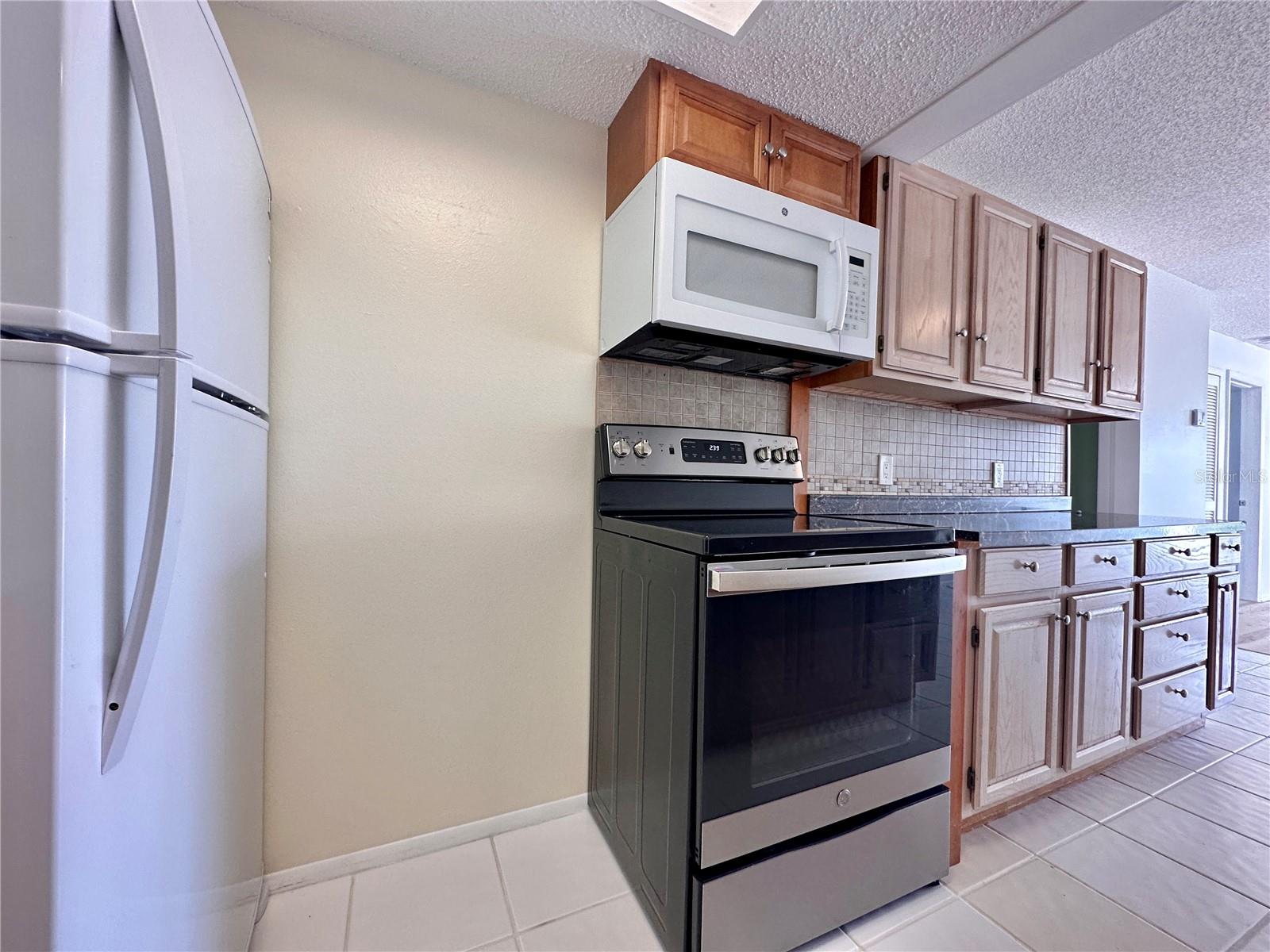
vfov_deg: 85.7
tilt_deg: -0.2
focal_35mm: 14
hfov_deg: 102.1
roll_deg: -1.7
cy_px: 476
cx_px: 635
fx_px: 514
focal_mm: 2.22
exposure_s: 1/120
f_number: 2.2
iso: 125
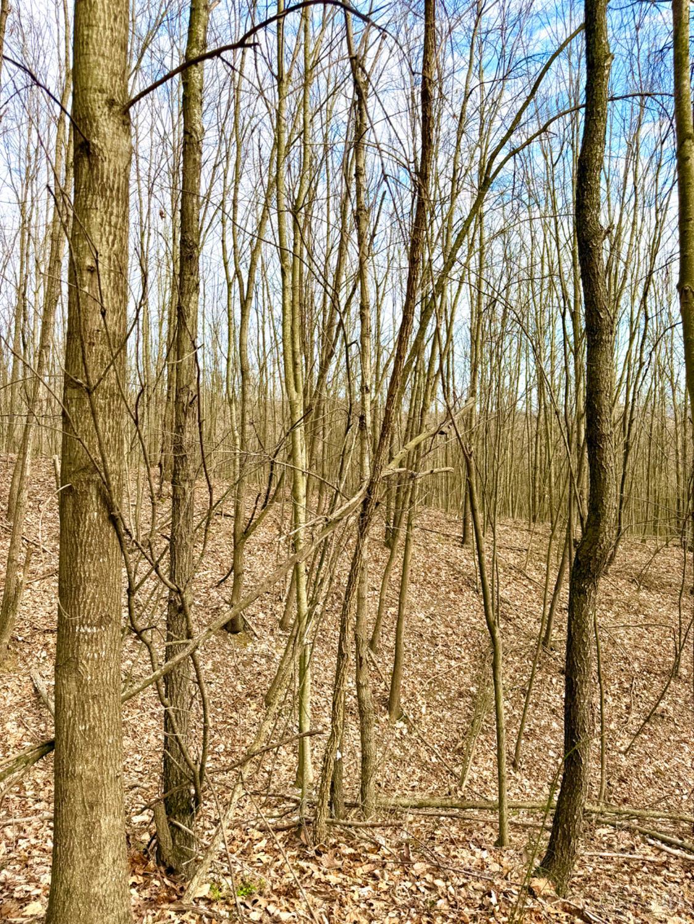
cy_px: 462
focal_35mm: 24
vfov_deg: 71.6
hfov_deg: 56.8
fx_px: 641
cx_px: 347
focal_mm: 6.76
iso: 80
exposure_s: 1/1464
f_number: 1.78
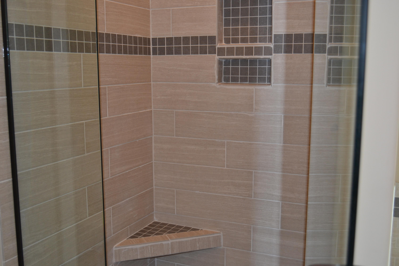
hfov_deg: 49.6
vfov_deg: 34.2
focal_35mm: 39
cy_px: 133
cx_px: 200
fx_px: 432
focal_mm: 26
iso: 400
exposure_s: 1/60
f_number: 4.2
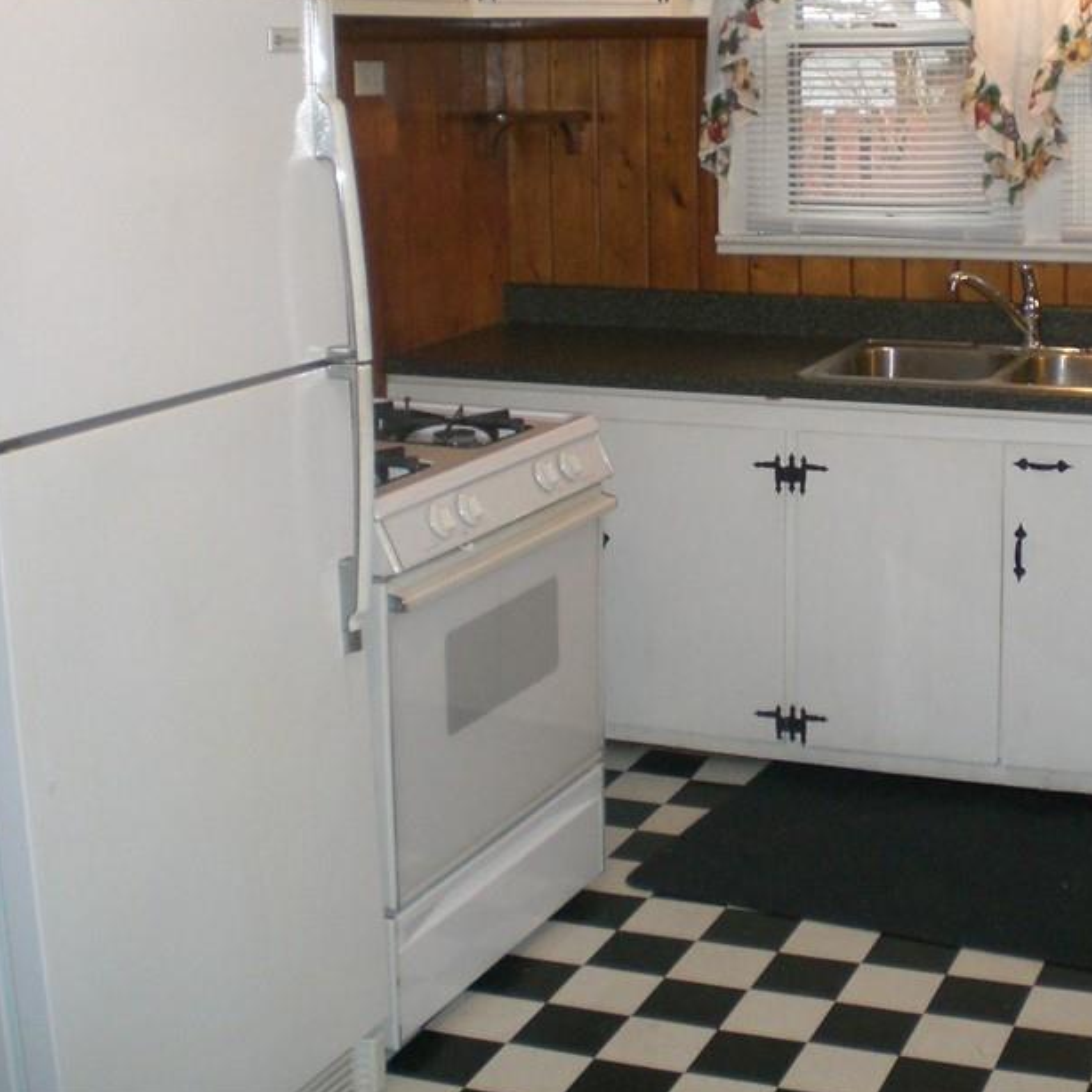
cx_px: 843
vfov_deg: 30.4
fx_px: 1999
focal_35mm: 56
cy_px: 416
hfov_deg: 30.0
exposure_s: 1/60
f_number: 3.1
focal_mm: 6.3
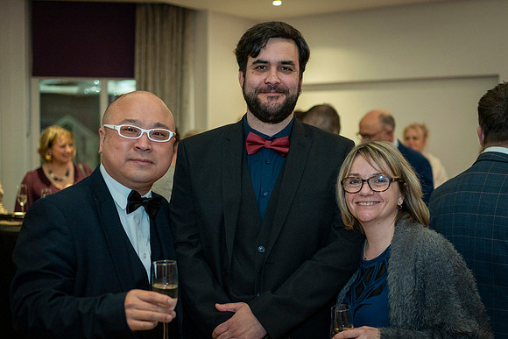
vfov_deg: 29.0
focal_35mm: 46
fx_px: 656
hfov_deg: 42.3
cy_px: 173
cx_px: 286
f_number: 1.8
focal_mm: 35
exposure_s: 1/80
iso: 1250
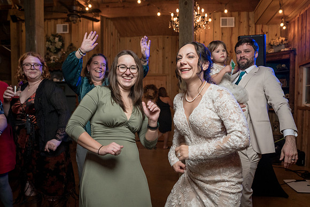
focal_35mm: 29
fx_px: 246
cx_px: 168
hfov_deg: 64.4
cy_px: 116
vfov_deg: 45.6
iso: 2000
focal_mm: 25
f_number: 4
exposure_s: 1/100
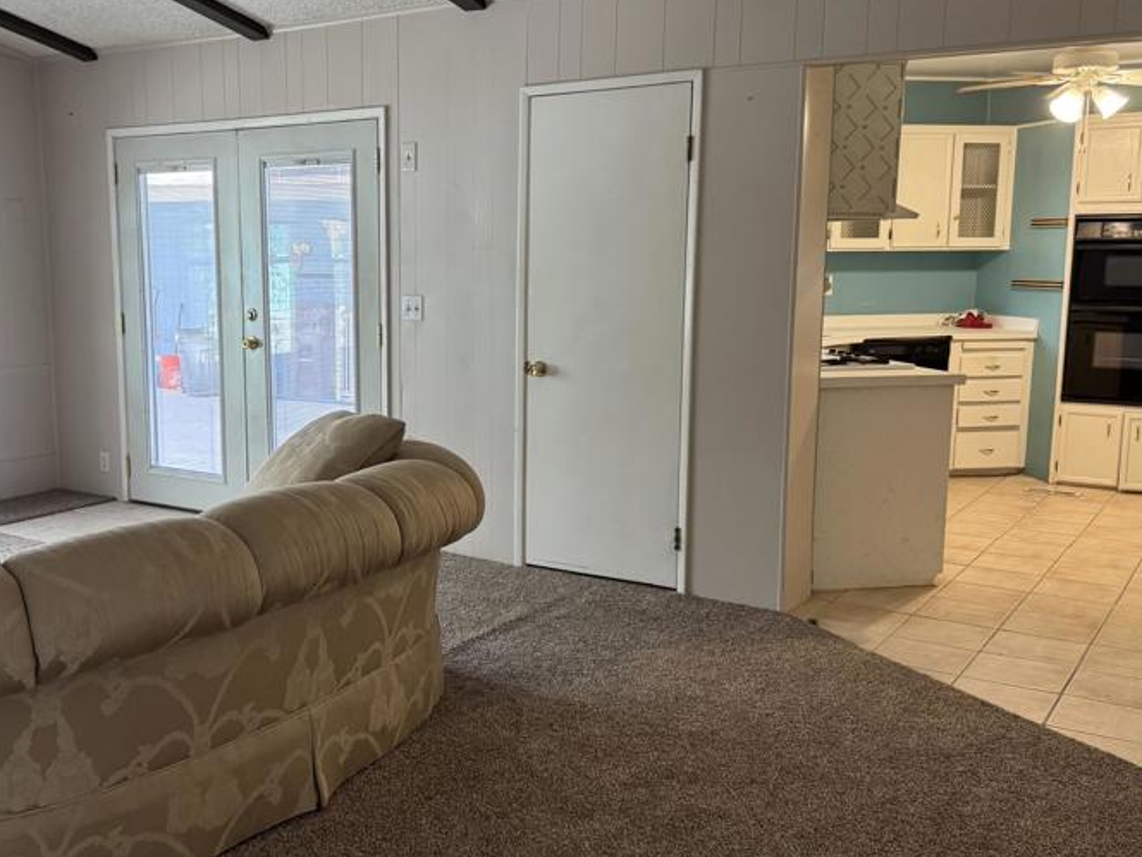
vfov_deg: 38.7
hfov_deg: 49.6
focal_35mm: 37
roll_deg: +0.4
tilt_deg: -8.8
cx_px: 428
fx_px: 1221
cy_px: 432
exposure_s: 1/60
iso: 320
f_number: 1.78
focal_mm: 6.76
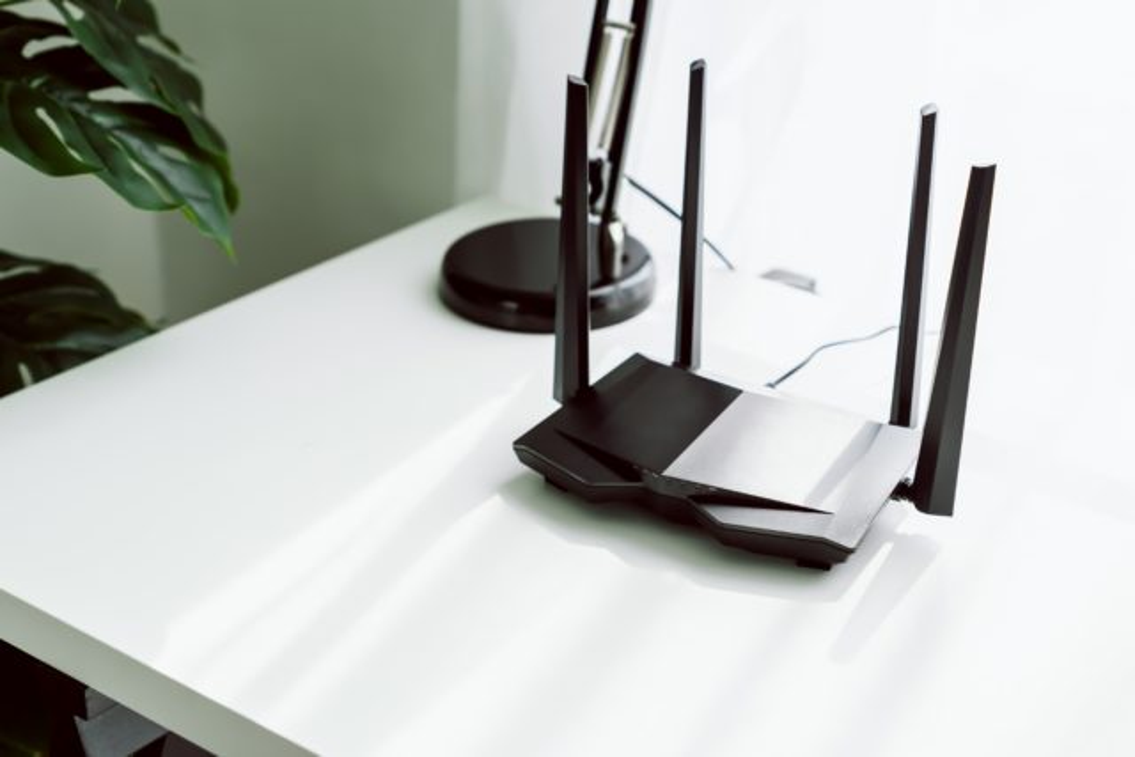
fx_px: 2207
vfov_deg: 19.5
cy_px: 379
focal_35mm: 70
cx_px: 568
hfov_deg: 28.8
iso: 100
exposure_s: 1/80
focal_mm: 70
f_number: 4
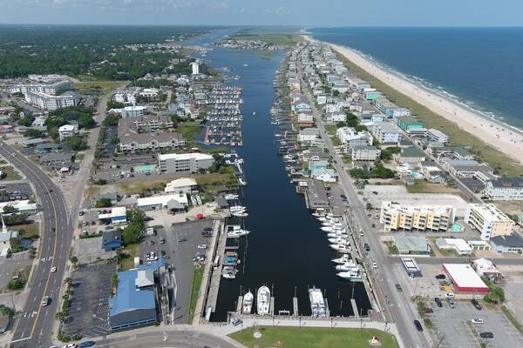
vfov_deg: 45.0
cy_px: 174
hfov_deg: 63.7
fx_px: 421
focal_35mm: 29
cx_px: 262
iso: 100
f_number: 2.8
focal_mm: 10.57
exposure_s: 1/1600
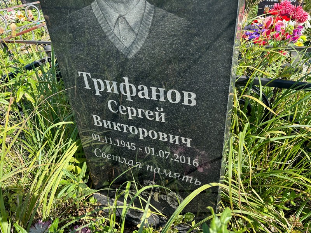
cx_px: 156
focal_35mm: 26
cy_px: 116
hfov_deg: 67.3
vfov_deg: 53.1
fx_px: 234
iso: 50
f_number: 1.6
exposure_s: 1/894
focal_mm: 5.96
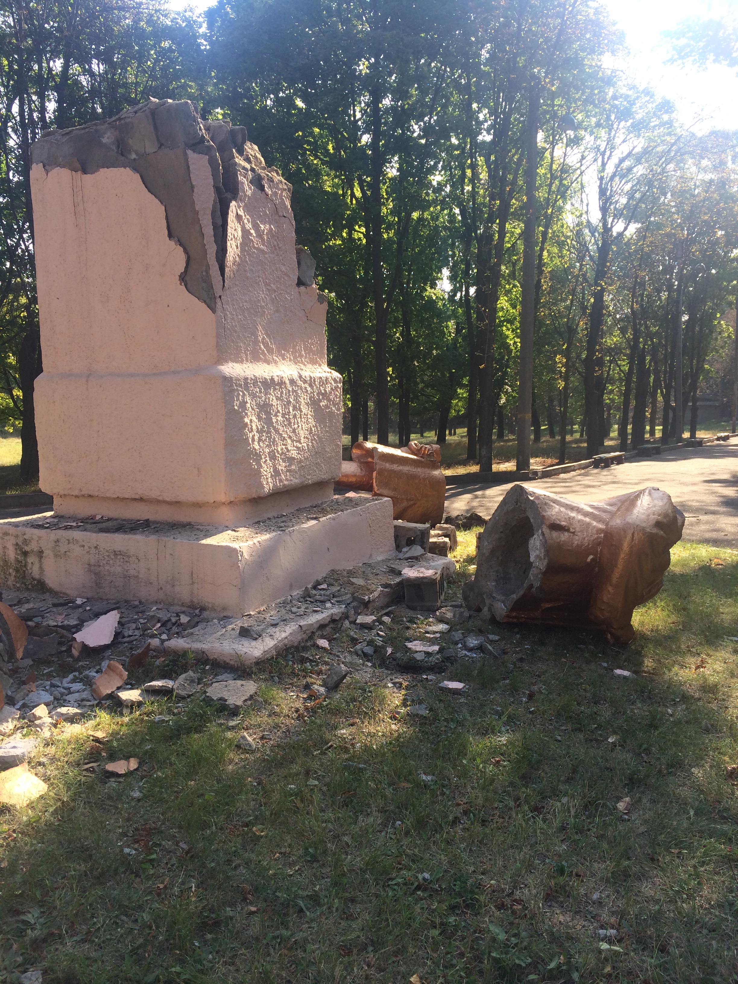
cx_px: 369
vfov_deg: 60.0
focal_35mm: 30
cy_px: 492
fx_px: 853
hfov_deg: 46.8
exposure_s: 1/419
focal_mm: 4.12
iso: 32
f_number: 2.2
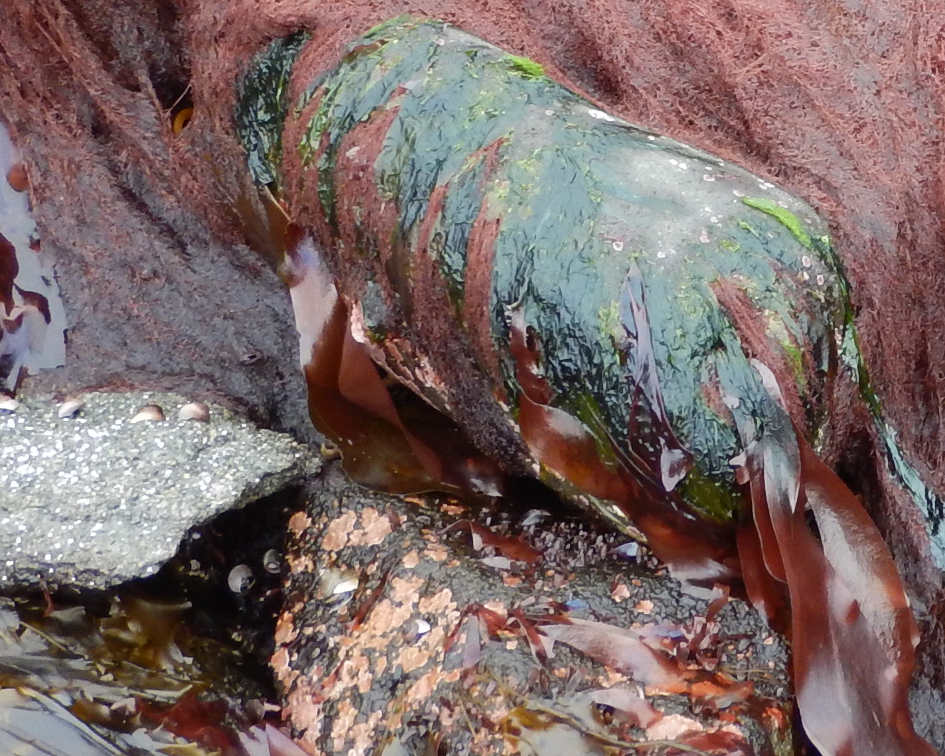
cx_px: 1323
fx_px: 3887
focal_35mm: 139
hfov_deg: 13.2
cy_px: -277
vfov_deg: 10.8
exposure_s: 1/30
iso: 180
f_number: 4.3
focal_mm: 7.8
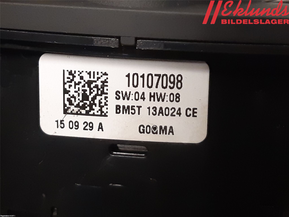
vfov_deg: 53.1
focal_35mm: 26
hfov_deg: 67.3
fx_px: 217
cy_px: 108
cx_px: 144
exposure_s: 1/50
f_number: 1.7
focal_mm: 3.93
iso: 250
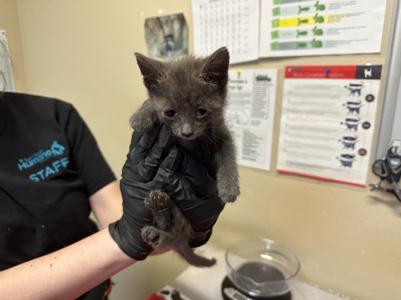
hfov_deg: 71.6
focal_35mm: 24
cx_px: 200
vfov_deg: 56.8
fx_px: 278
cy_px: 150
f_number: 1.78
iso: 250
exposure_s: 1/54
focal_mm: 6.86
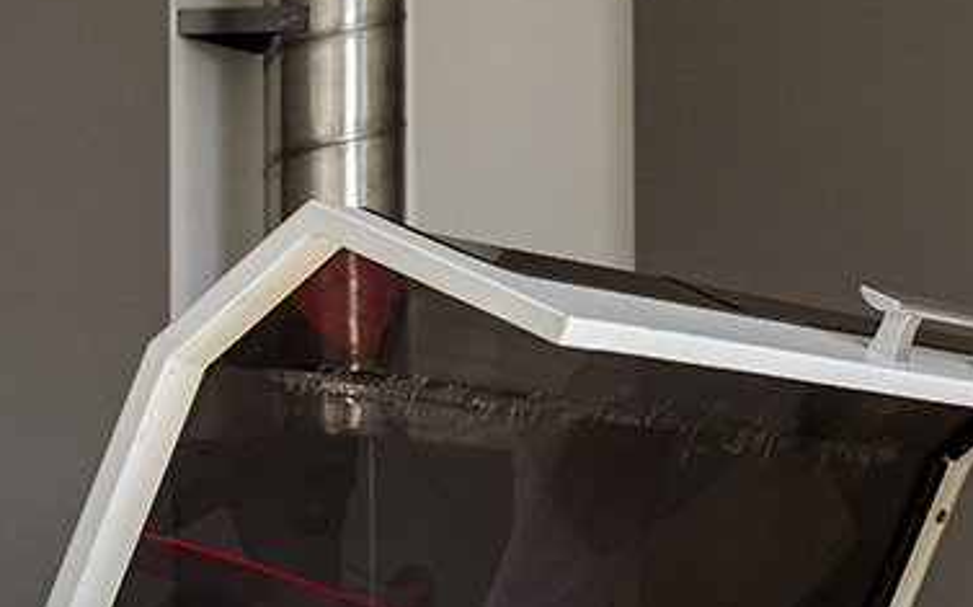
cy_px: 891
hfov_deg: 13.7
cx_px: 1099
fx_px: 3948
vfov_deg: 8.6
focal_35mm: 149
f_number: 5.6
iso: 1250
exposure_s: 1/160
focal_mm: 51
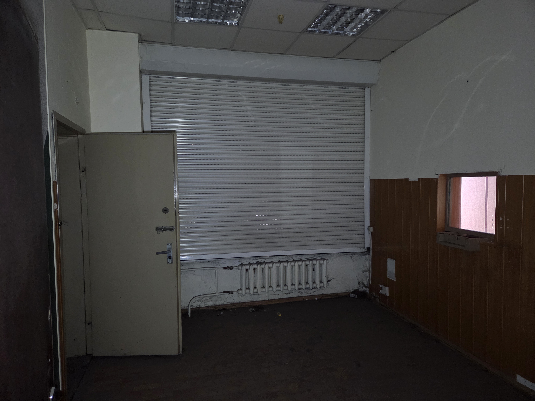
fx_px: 355
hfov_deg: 73.9
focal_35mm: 23
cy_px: 200
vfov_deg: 58.9
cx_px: 268
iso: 1250
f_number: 1.8
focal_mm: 5.4
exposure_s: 1/25
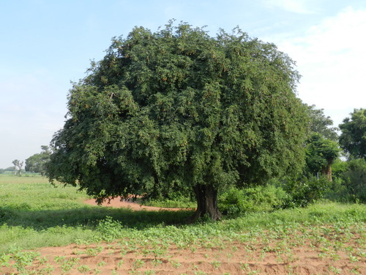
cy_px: 138
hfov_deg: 49.0
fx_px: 402
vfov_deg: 37.7
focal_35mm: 38
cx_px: 183
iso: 160
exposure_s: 1/500
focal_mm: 6.7
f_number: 4
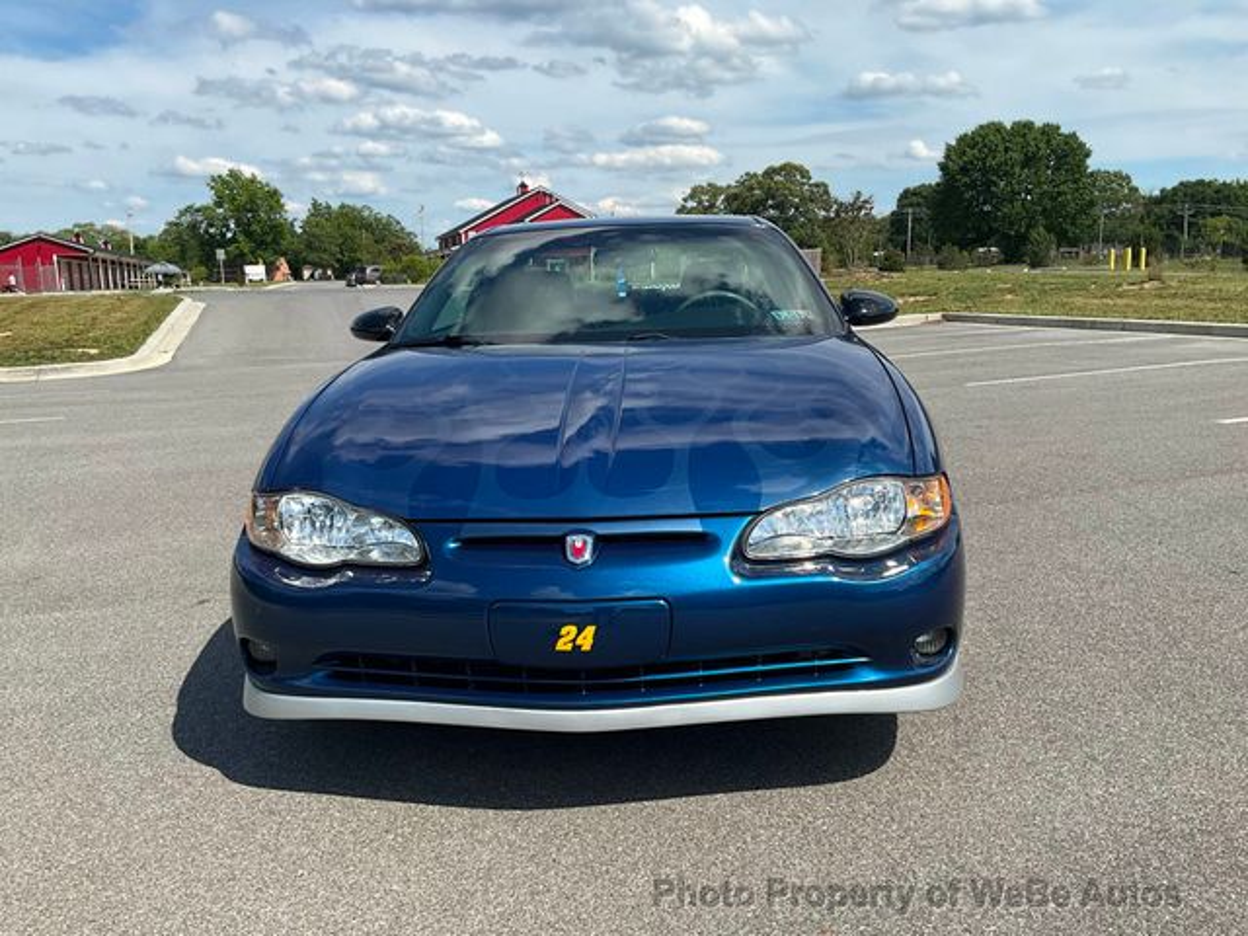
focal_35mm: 29
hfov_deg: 61.7
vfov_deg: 48.2
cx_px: 624
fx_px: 1046
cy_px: 468
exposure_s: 1/2227
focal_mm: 3
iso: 25
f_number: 1.8
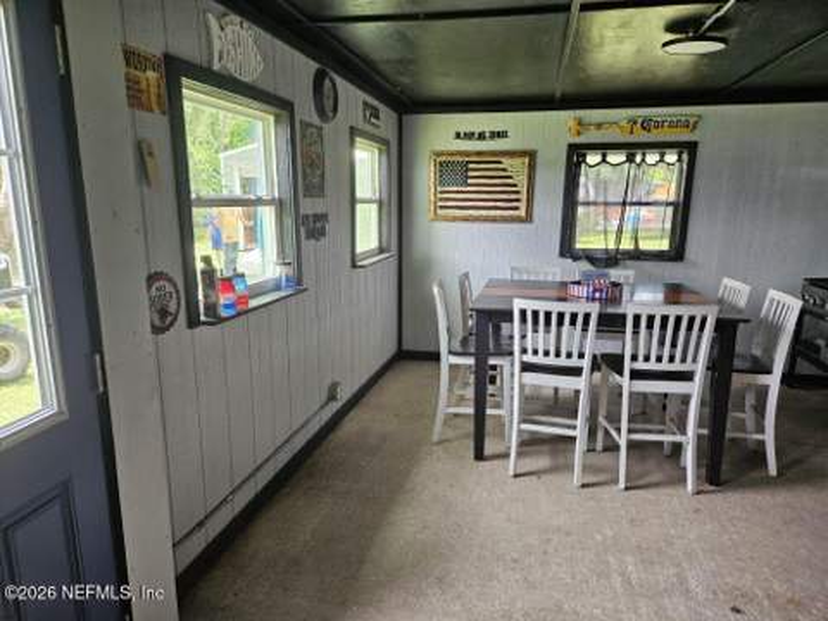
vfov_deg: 58.9
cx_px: 414
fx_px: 550
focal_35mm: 23
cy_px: 310
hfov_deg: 73.9
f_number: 1.8
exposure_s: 1/120
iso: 160
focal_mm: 5.4
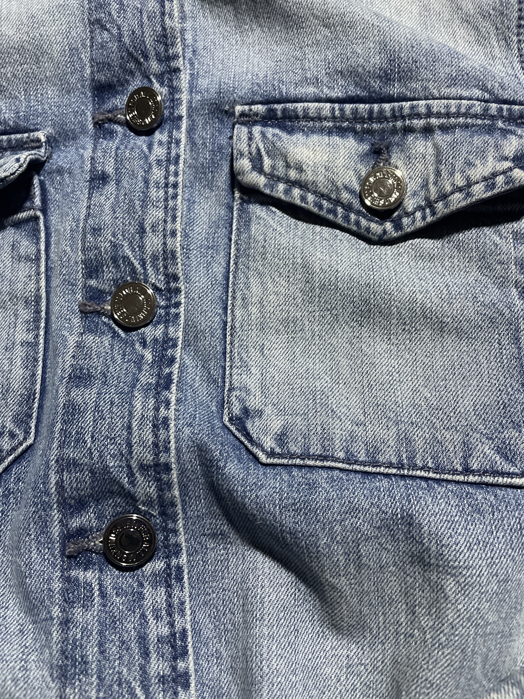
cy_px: 350
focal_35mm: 26
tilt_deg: -74.7
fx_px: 525
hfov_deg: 53.1
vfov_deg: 67.3
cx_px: 262
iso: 500
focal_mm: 4.2
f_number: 1.6
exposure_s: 1/33
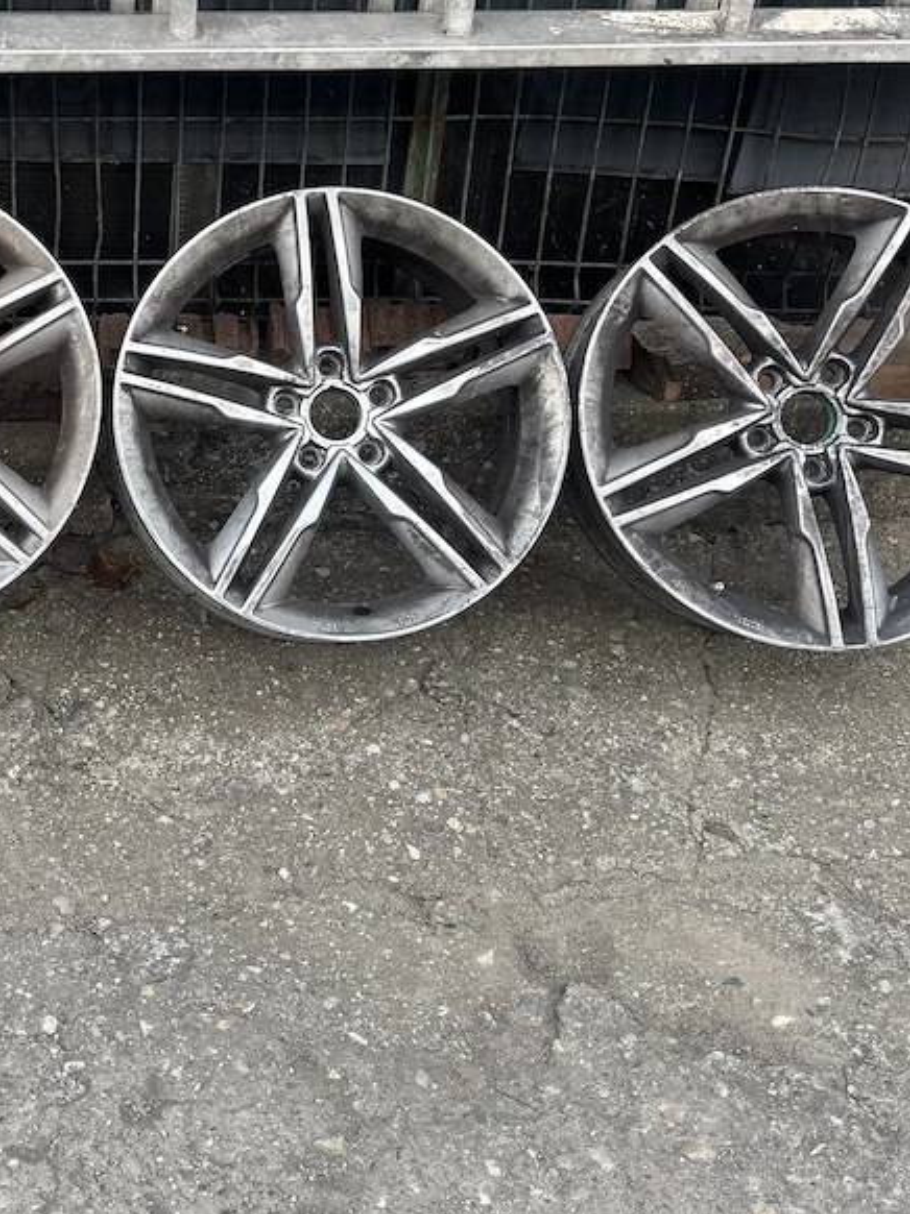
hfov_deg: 25.8
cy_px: 321
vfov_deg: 34.3
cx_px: 121
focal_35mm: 55
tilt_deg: -31.8
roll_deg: -2.3
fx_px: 1929
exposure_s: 1/121
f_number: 1.78
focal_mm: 6.76
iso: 64
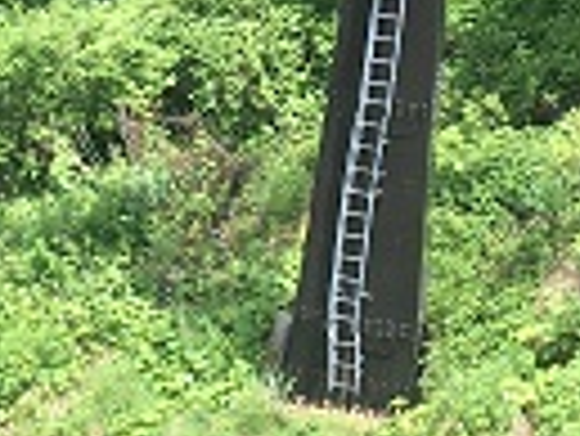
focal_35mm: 162
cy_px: -382
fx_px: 2717
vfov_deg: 8.8
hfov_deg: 12.2
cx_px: 211
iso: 25
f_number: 2.2
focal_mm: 4.15
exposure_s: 1/509
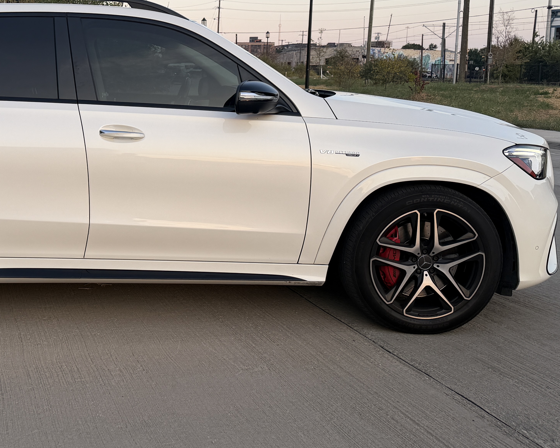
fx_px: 762
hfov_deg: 38.8
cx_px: 110
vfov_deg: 32.6
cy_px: 173
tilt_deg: -8.4
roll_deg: -0.8
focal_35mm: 46
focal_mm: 6.76
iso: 80
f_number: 1.78
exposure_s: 1/772
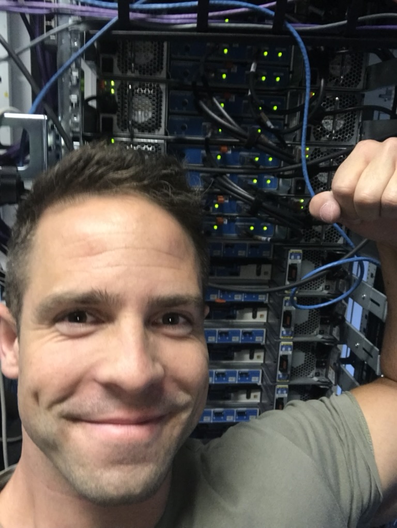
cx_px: 198
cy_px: 264
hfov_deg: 44.2
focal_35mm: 32
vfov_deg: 56.8
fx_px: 489
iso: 125
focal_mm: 2.87
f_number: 2.2
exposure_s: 1/33
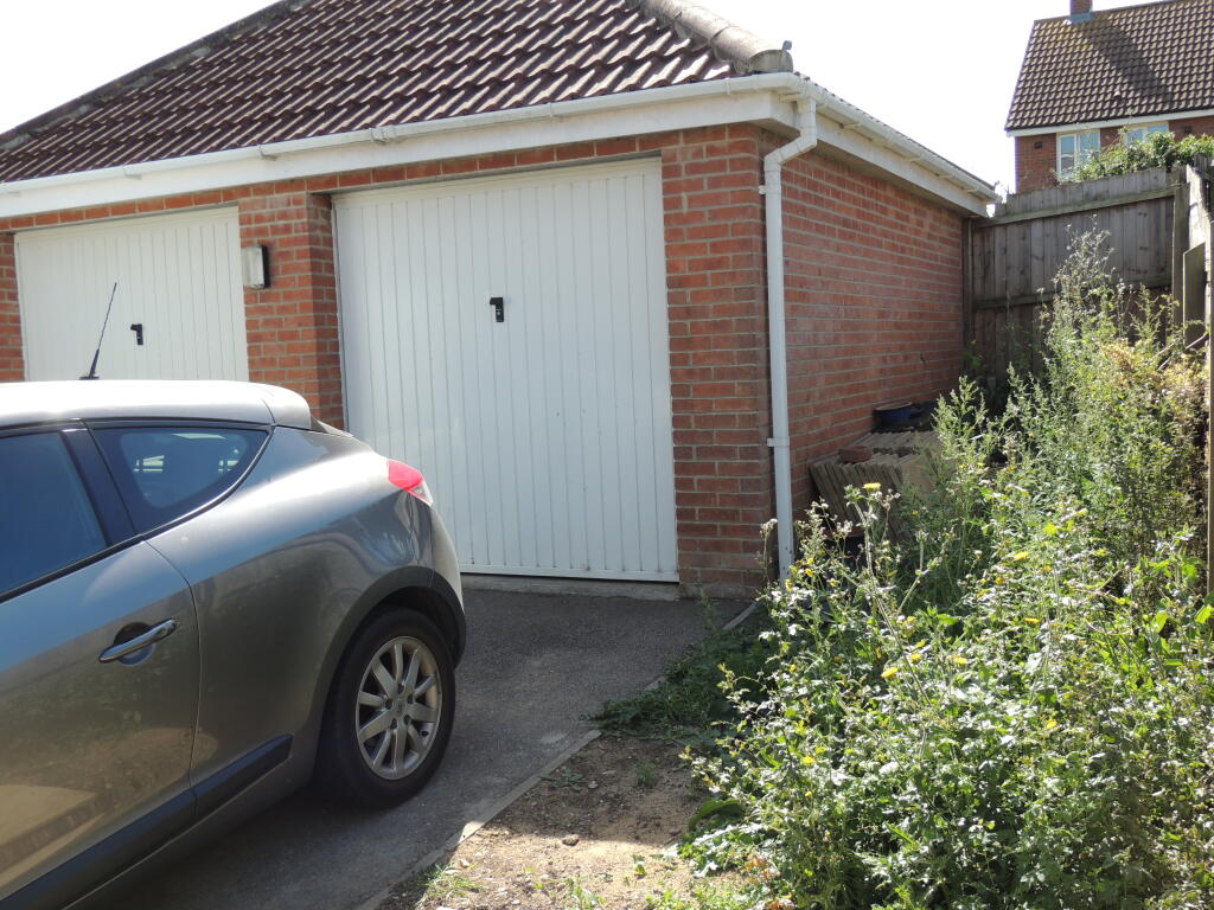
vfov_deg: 40.7
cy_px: 455
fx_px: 1227
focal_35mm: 35
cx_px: 607
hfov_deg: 52.6
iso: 100
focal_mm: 6.2
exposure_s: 1/400
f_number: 3.3
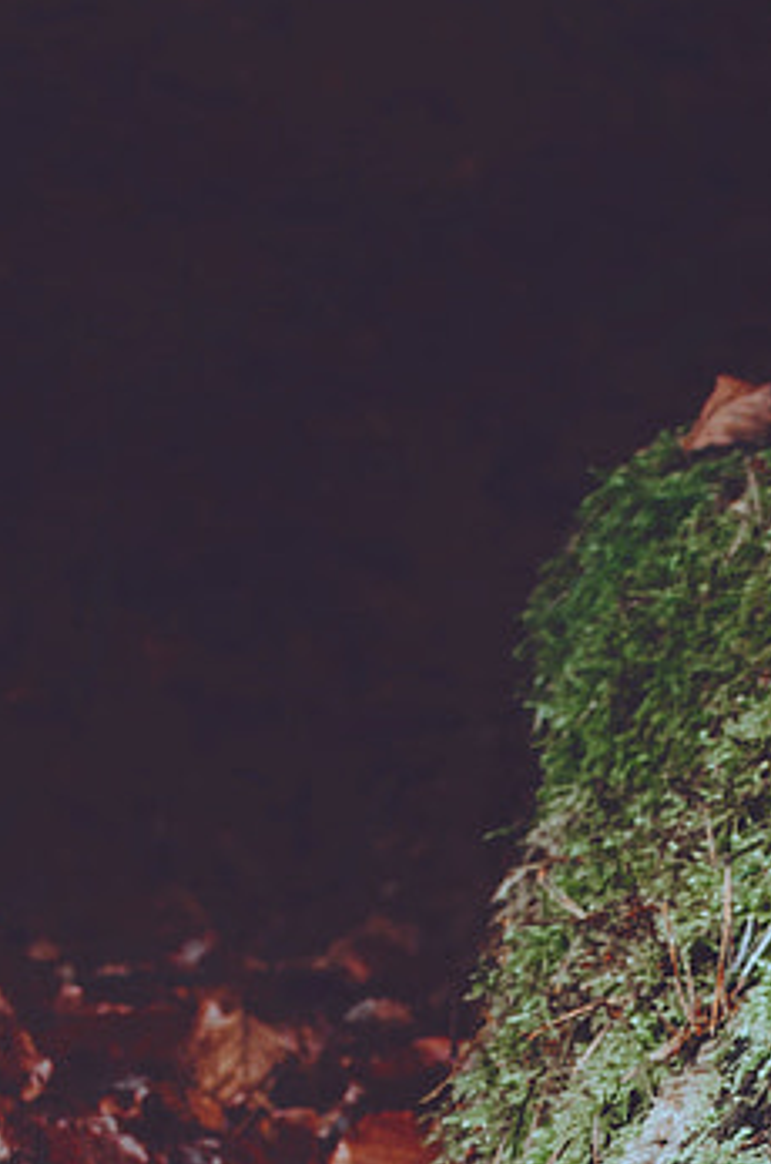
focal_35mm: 180
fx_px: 5805
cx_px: 887
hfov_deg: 7.5
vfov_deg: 11.3
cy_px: 1251
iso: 100
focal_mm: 26
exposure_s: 1/60
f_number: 5
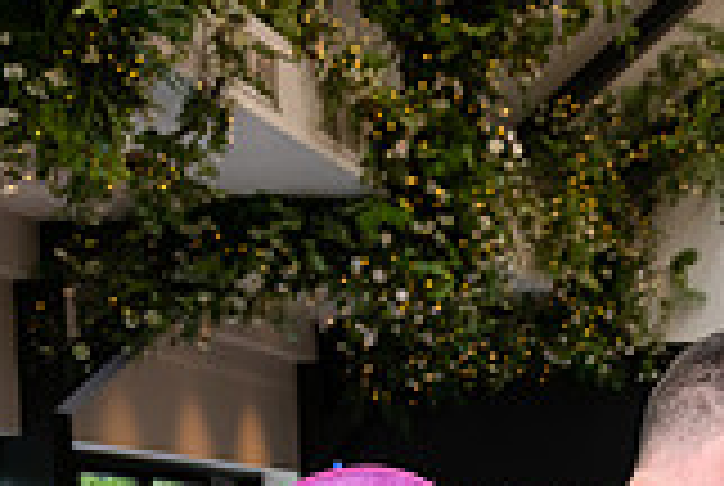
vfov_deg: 11.3
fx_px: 2317
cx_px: 953
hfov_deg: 16.7
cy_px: 808
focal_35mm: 115
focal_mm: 32
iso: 640
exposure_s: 1/160
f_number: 3.5
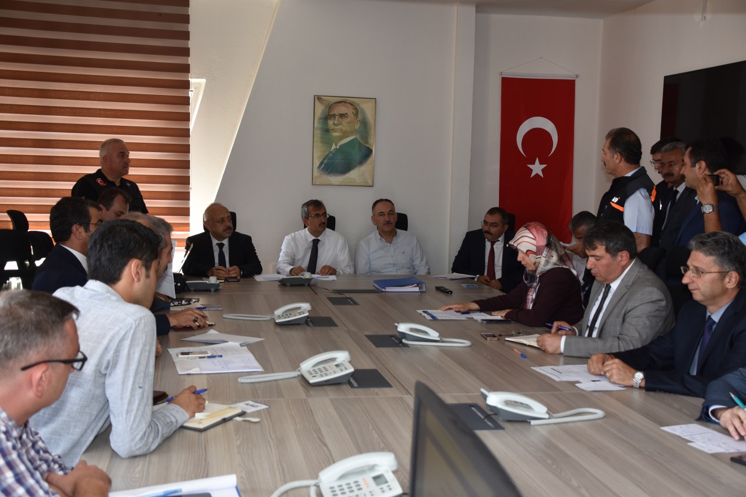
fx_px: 870
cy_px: 248
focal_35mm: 42
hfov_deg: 46.4
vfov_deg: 31.9
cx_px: 373
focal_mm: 28
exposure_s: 1/60
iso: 200
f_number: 4
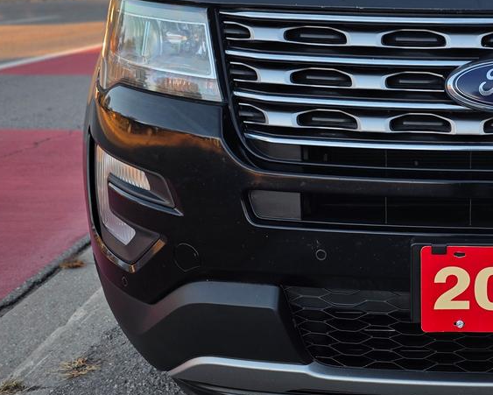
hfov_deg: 34.7
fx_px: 745
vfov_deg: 29.7
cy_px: 176
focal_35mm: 51
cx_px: 437
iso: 32
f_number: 1.7
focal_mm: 6.25
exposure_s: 1/359
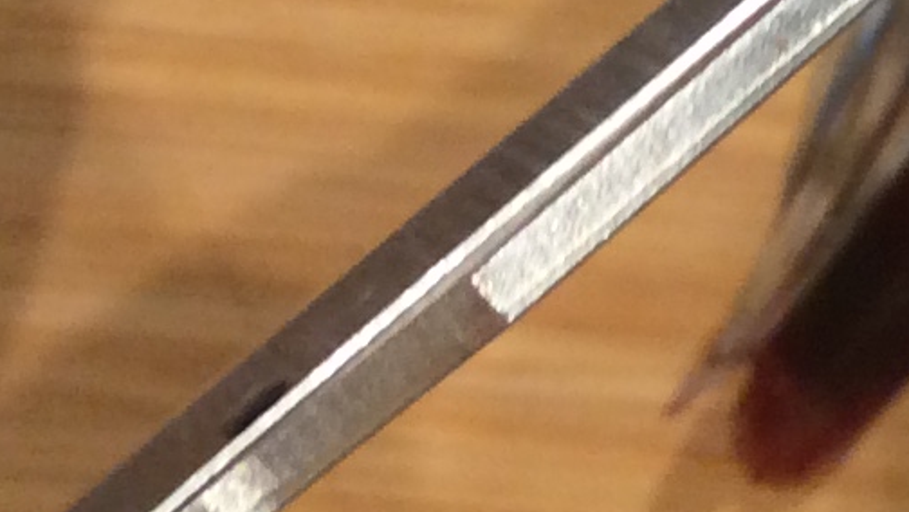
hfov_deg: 11.7
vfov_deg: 6.6
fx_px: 4316
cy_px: -469
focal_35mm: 179
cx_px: 1180
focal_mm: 3.3
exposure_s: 1/25
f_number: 2.4
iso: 50
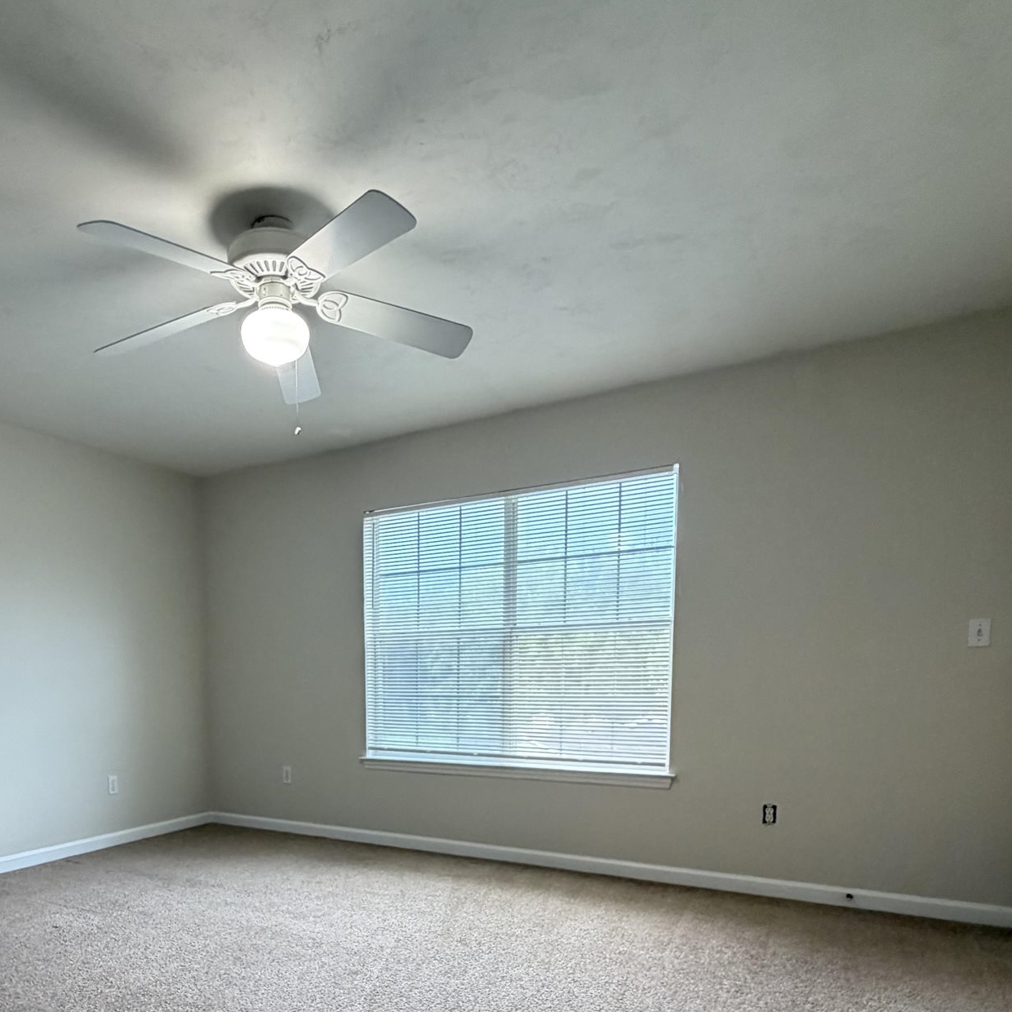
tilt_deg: -5.9
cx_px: 355
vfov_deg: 63.0
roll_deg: +0.7
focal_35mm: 23
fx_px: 761
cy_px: 769
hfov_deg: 65.8
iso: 320
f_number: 2.2
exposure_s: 1/60
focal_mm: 2.22
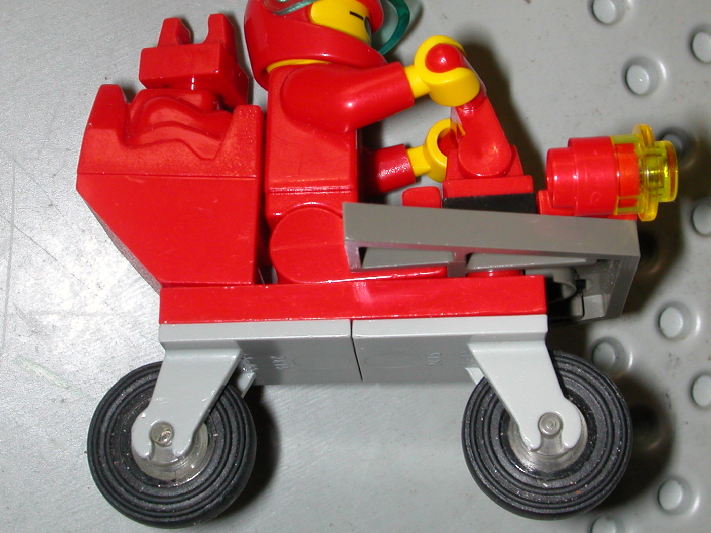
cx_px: 357
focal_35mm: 73
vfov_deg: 20.2
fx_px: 1499
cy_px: 302
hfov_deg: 26.7
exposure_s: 1/59.9
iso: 100
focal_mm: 9.7
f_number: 5.9
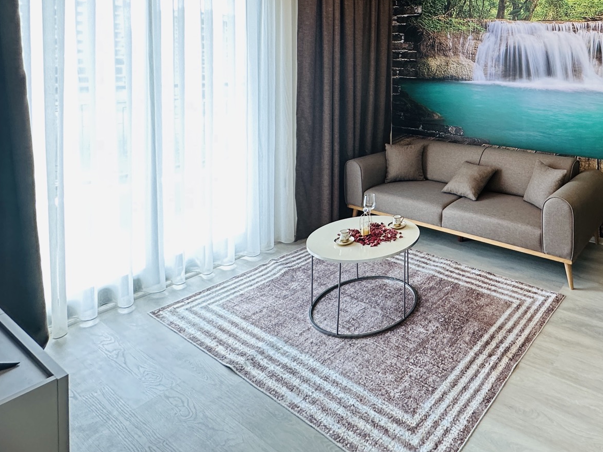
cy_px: 83
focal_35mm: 24
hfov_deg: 64.6
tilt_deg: -2.1
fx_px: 418
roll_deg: -0.3
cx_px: 491
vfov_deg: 52.7
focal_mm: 2.22
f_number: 2.2
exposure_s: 1/100
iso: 200
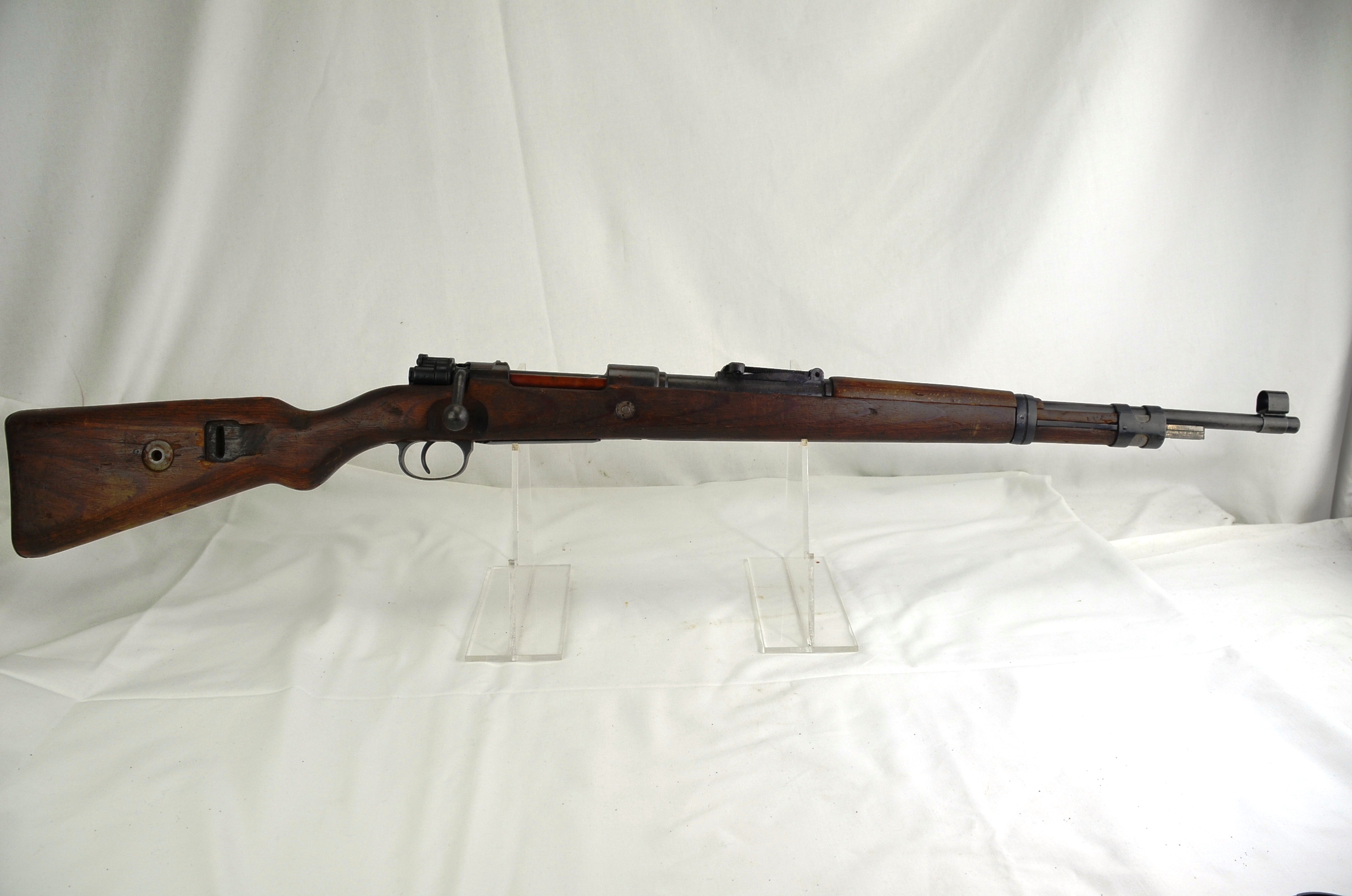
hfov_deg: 62.0
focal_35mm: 30
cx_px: 676
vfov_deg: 43.4
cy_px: 448
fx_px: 1124
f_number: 6.3
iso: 200
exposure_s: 1/160
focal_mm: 20
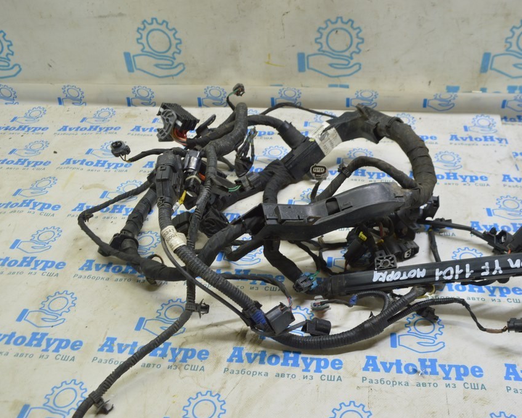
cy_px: 209
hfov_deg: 52.7
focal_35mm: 34
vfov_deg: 43.4
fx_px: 525
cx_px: 295
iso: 400
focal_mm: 20
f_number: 5.6
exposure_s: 1/20
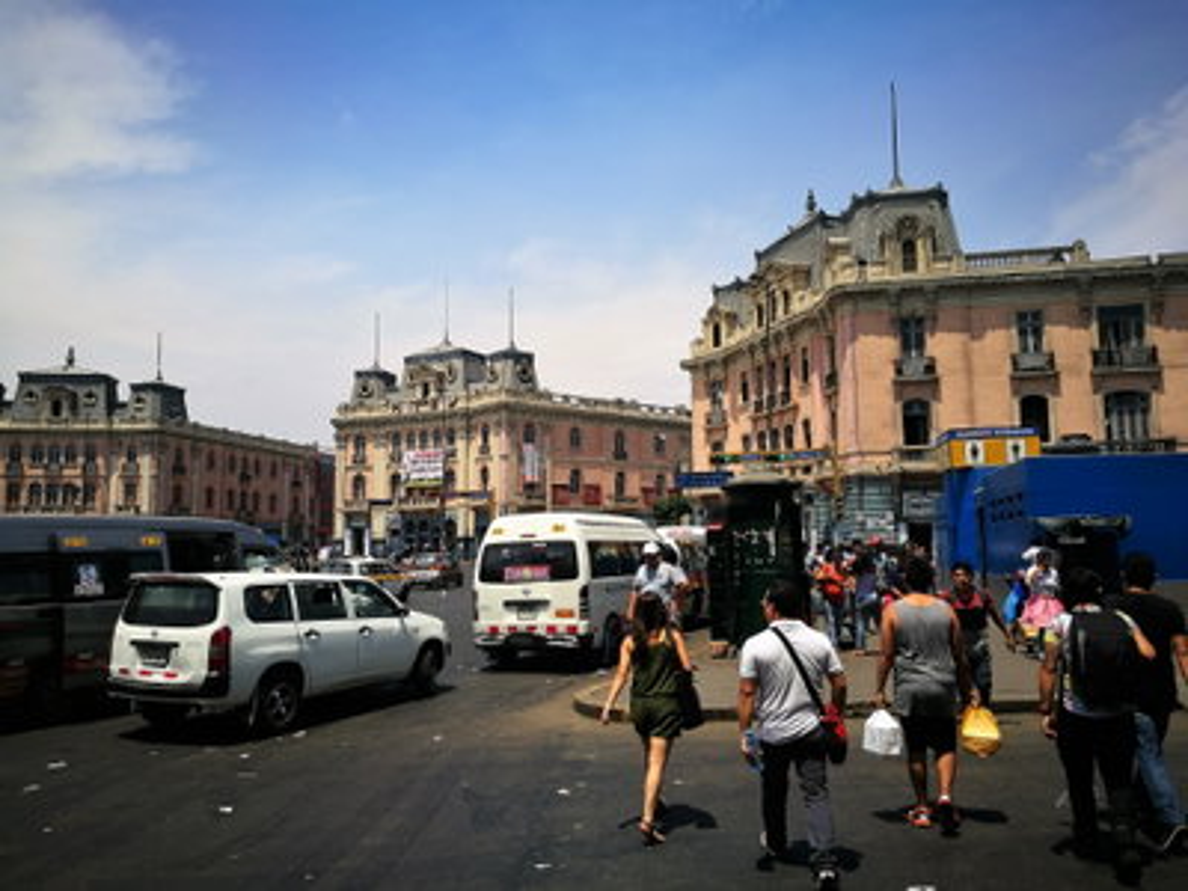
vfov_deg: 51.4
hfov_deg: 65.3
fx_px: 927
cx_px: 594
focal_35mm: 27
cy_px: 446
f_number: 2.2
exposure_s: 1/1098
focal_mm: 4.5
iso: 50
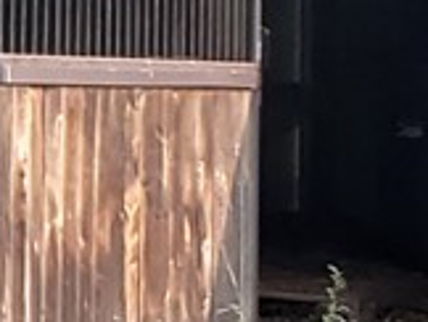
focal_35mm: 164
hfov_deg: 10.6
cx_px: -542
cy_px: 32
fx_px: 2031
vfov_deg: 9.0
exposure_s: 1/443
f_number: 2.4
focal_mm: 4.3
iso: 50
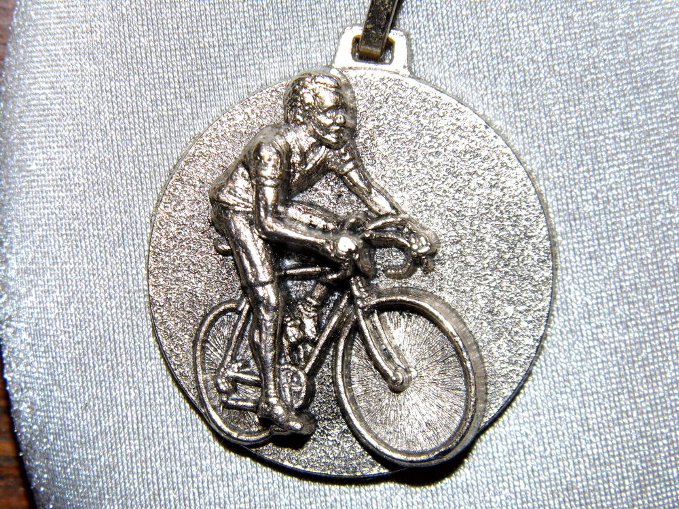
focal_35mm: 106
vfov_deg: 14.0
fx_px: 2079
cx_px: 340
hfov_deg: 18.5
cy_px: 254
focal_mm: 19
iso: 100
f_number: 4.5
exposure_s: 1/60
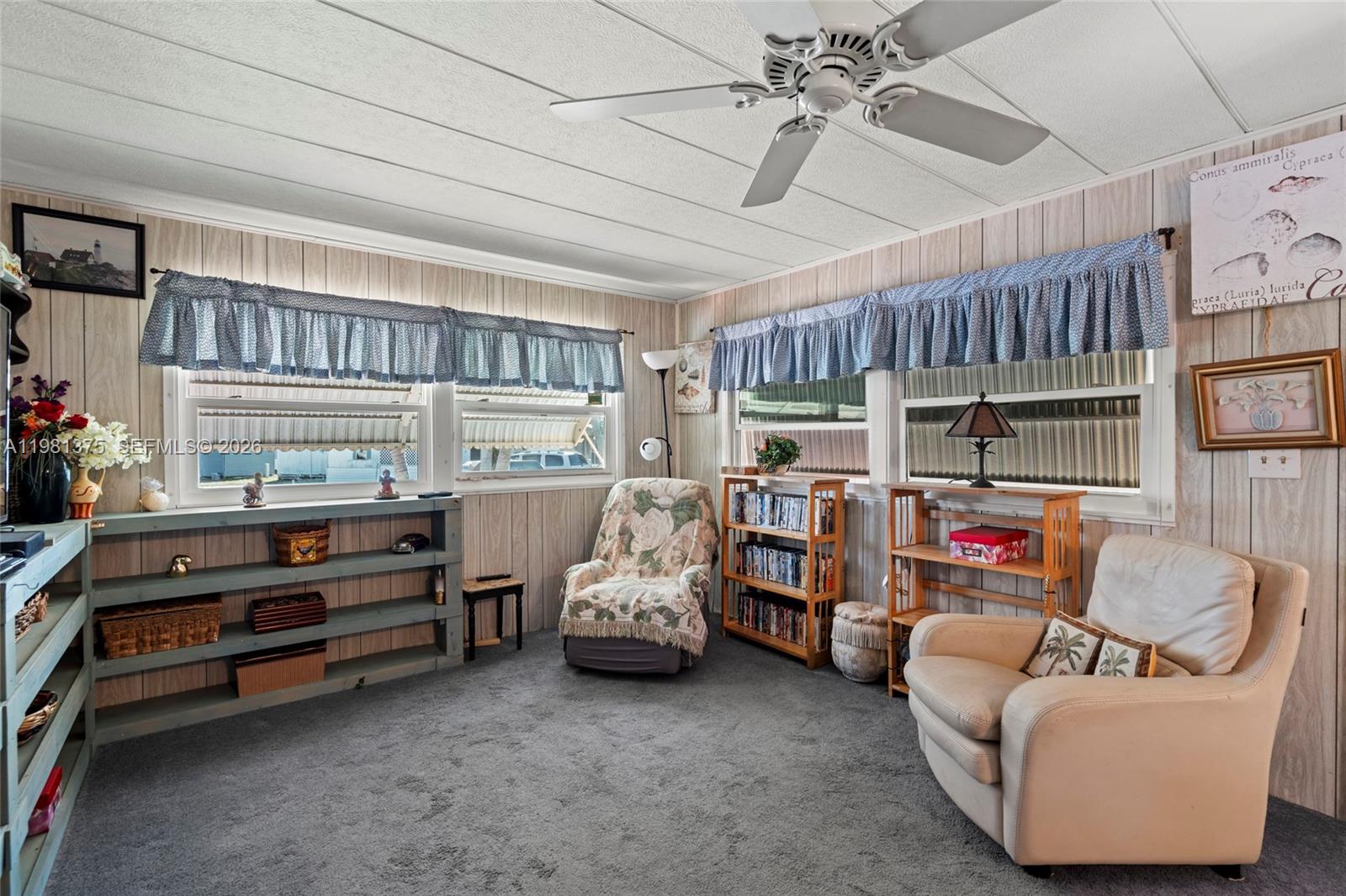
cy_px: 448
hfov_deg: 96.7
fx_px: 598
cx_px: 673
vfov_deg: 73.7
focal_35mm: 16
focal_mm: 16
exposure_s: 1/2
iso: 400
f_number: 7.1
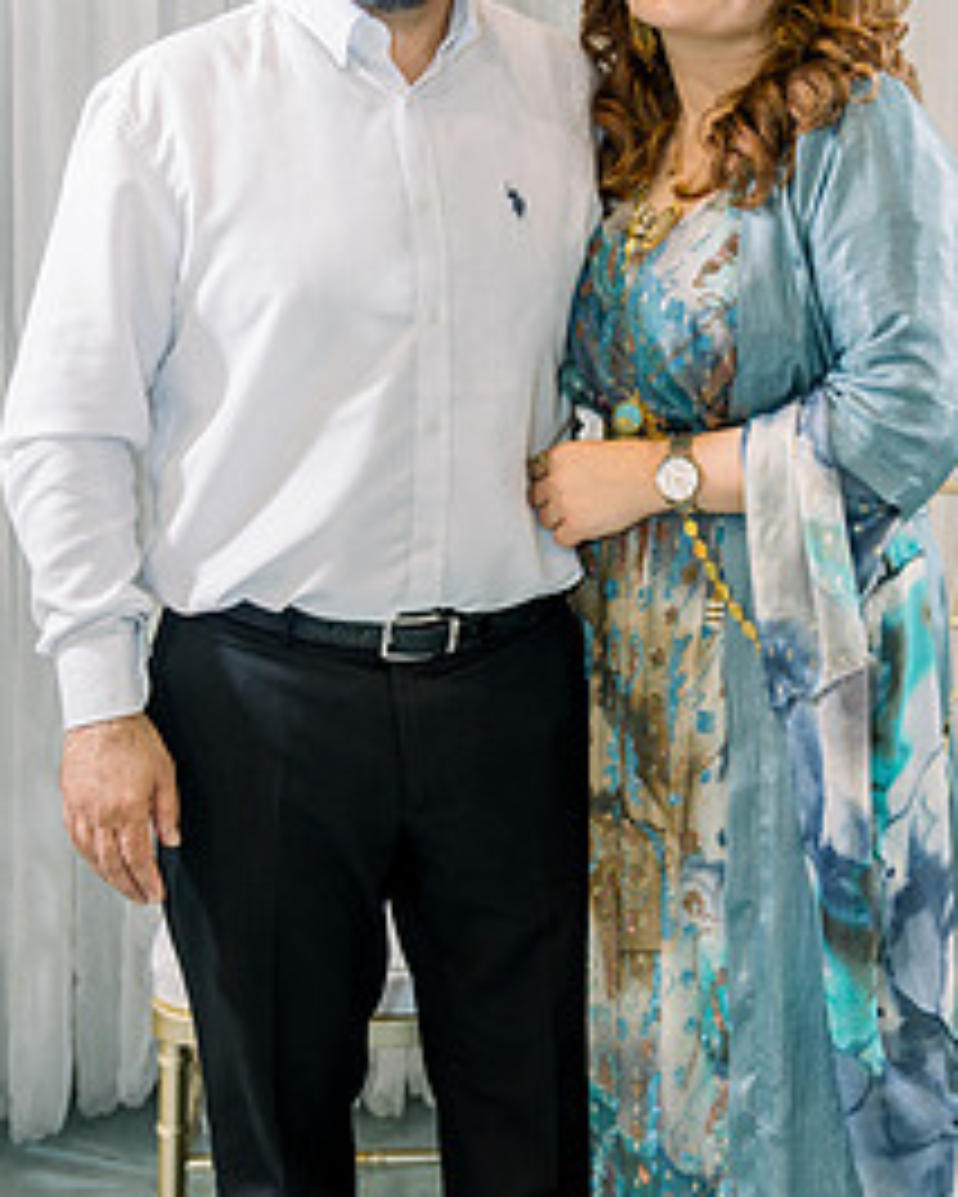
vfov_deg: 29.1
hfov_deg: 23.5
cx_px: 558
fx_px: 2302
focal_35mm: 65
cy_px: 472
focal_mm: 41
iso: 800
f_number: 2.8
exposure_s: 1/160
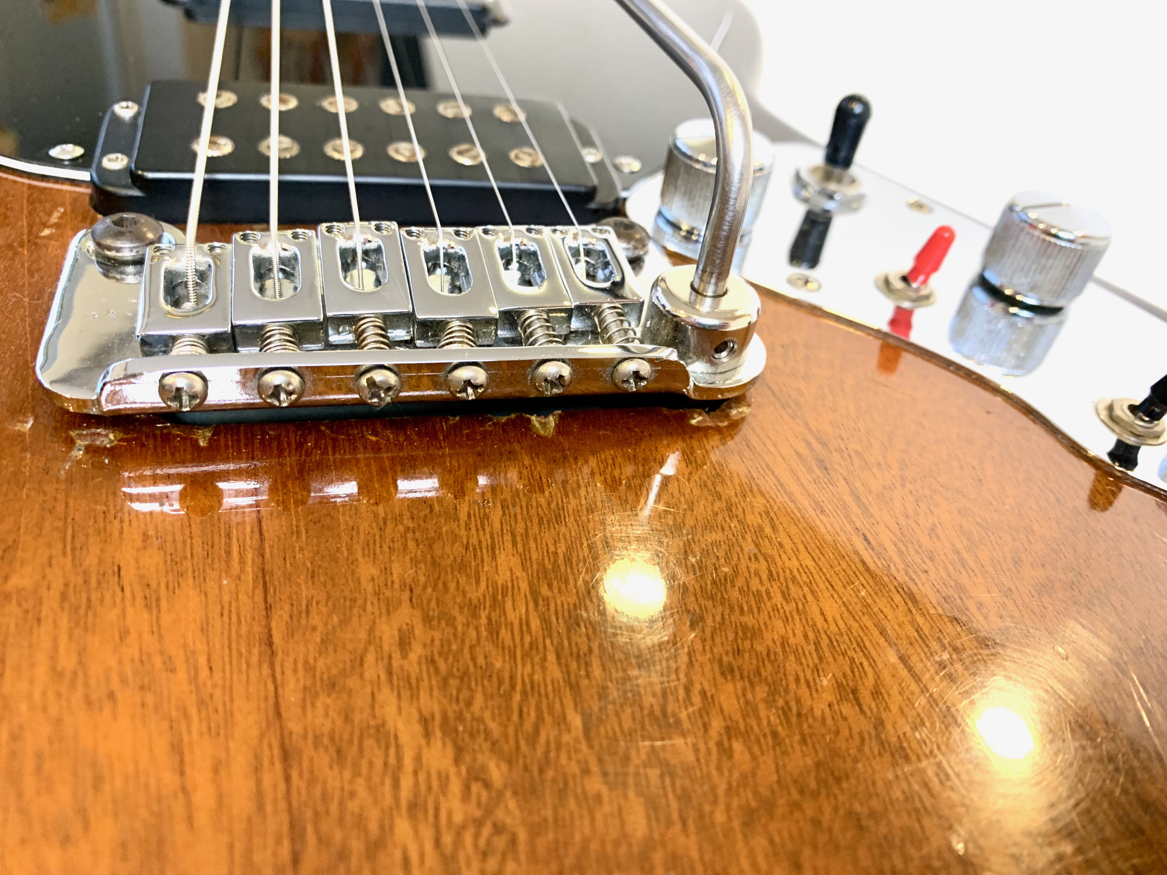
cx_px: 584
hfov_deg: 67.3
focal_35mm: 26
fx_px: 877
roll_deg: -9.1
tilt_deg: -39.9
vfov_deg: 53.1
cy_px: 438
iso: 200
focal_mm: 4.25
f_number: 1.8
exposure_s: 1/50
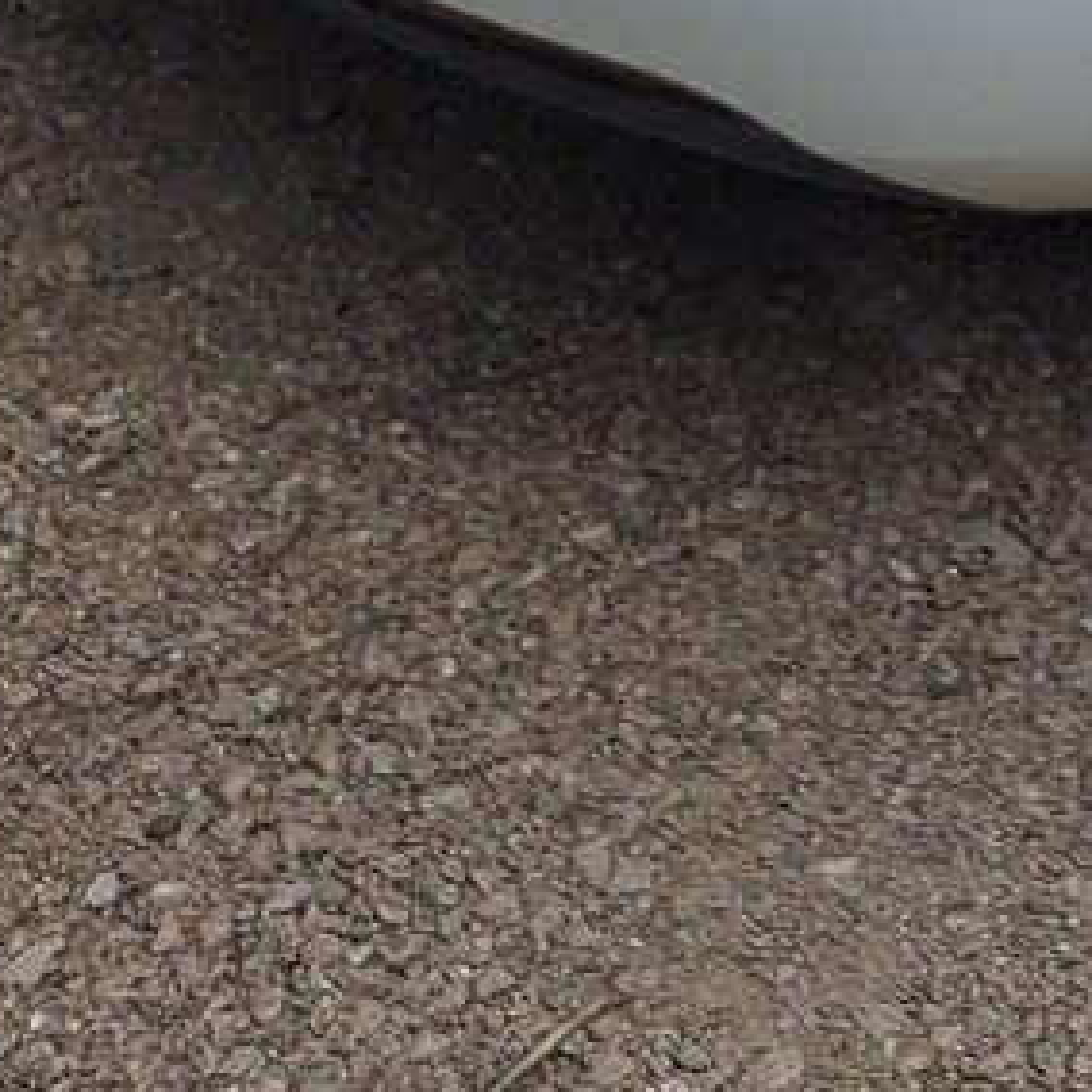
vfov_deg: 14.8
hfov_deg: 15.8
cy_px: -857
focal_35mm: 103
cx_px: 1542
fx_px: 3676
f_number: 1.8
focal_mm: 5.54
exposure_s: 1/843
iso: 50
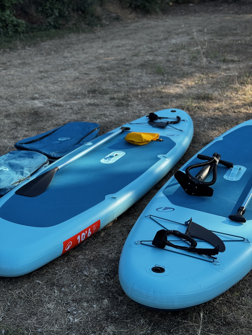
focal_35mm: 48
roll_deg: -1.0
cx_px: 126
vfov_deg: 39.7
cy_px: 168
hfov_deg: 30.3
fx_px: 466
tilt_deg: -21.0
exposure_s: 1/1094
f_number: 1.78
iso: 64
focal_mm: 6.76
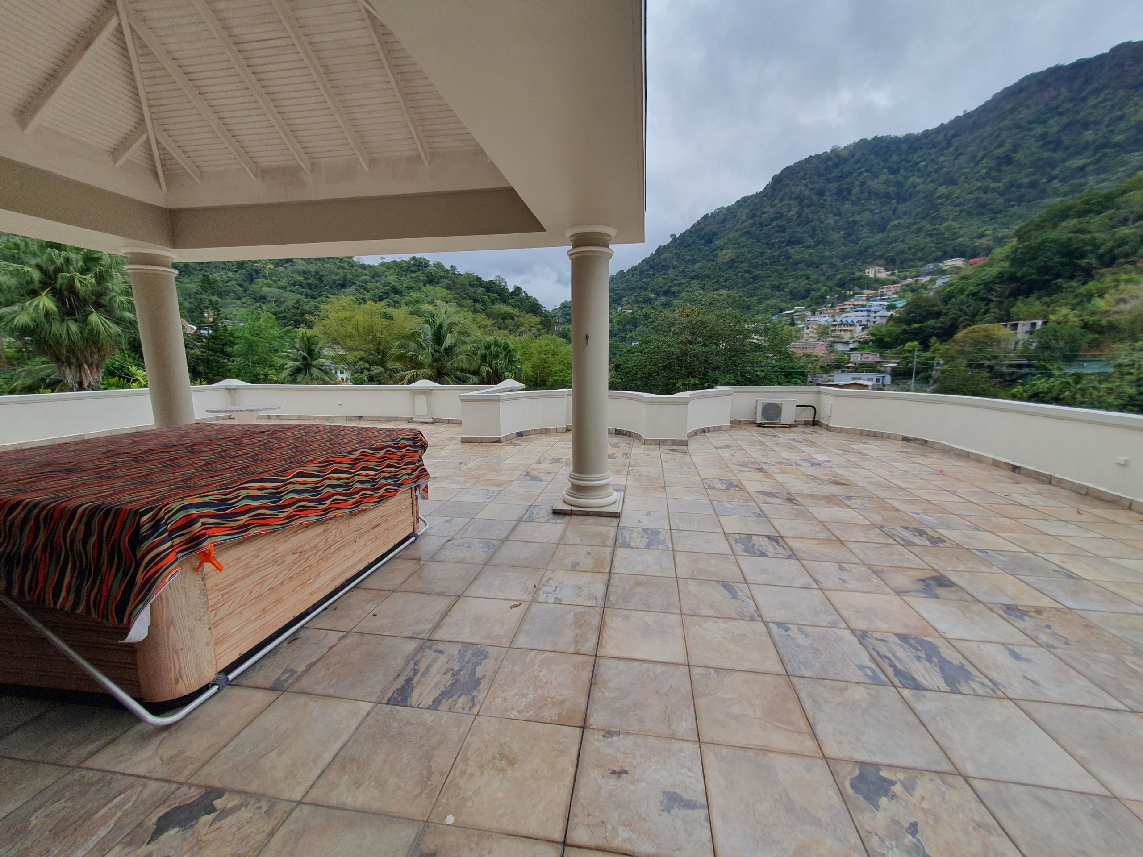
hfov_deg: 106.2
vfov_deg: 89.9
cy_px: 428
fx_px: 429
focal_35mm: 13
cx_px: 572
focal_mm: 1.8
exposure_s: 1/1136
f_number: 2.2
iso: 50
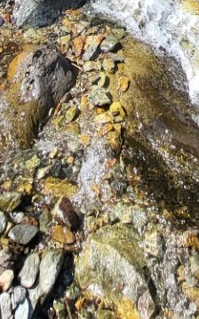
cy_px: -245
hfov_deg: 21.9
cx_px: 120
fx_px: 513
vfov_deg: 22.2
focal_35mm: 59
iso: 32
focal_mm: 1.74
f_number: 2.2
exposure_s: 1/278
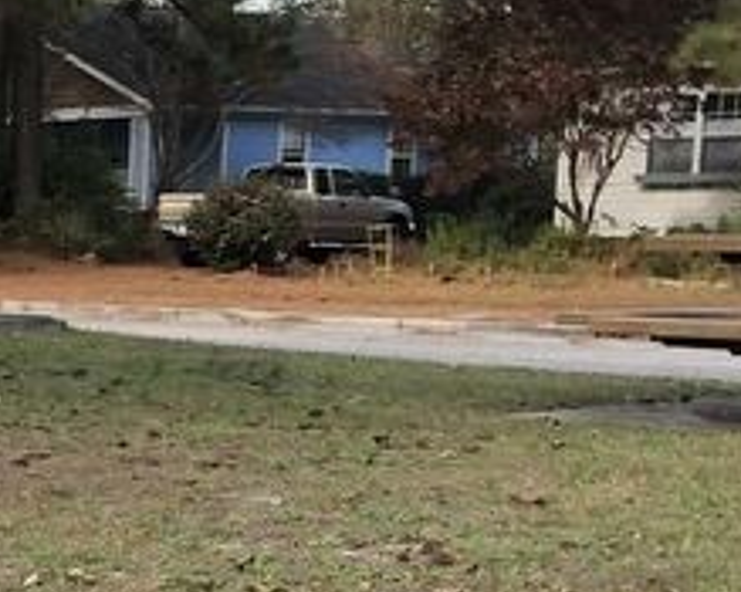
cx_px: -491
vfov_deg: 15.1
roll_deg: +0.3
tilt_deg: -10.3
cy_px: 606
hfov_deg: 16.7
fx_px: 2192
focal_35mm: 100
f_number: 1.8
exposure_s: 1/382
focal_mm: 4
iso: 20
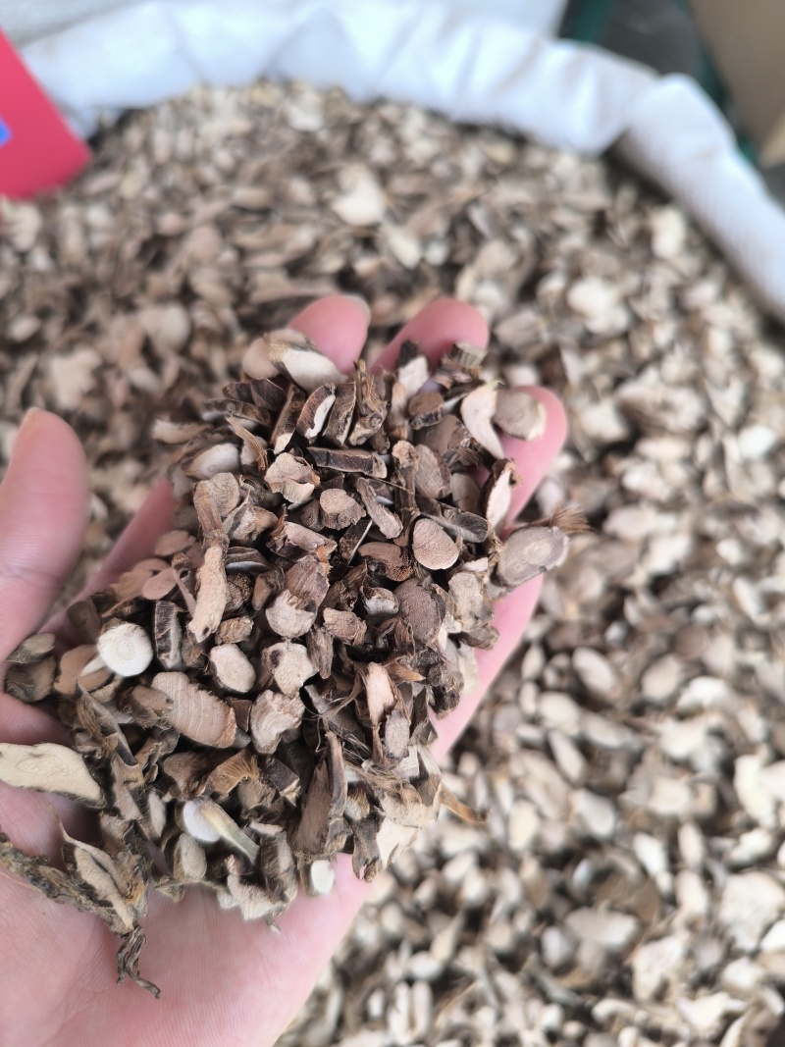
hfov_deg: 58.9
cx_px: 392
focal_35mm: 23
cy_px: 524
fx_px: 696
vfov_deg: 73.9
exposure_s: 1/100
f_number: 1.65
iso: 80
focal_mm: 6.14
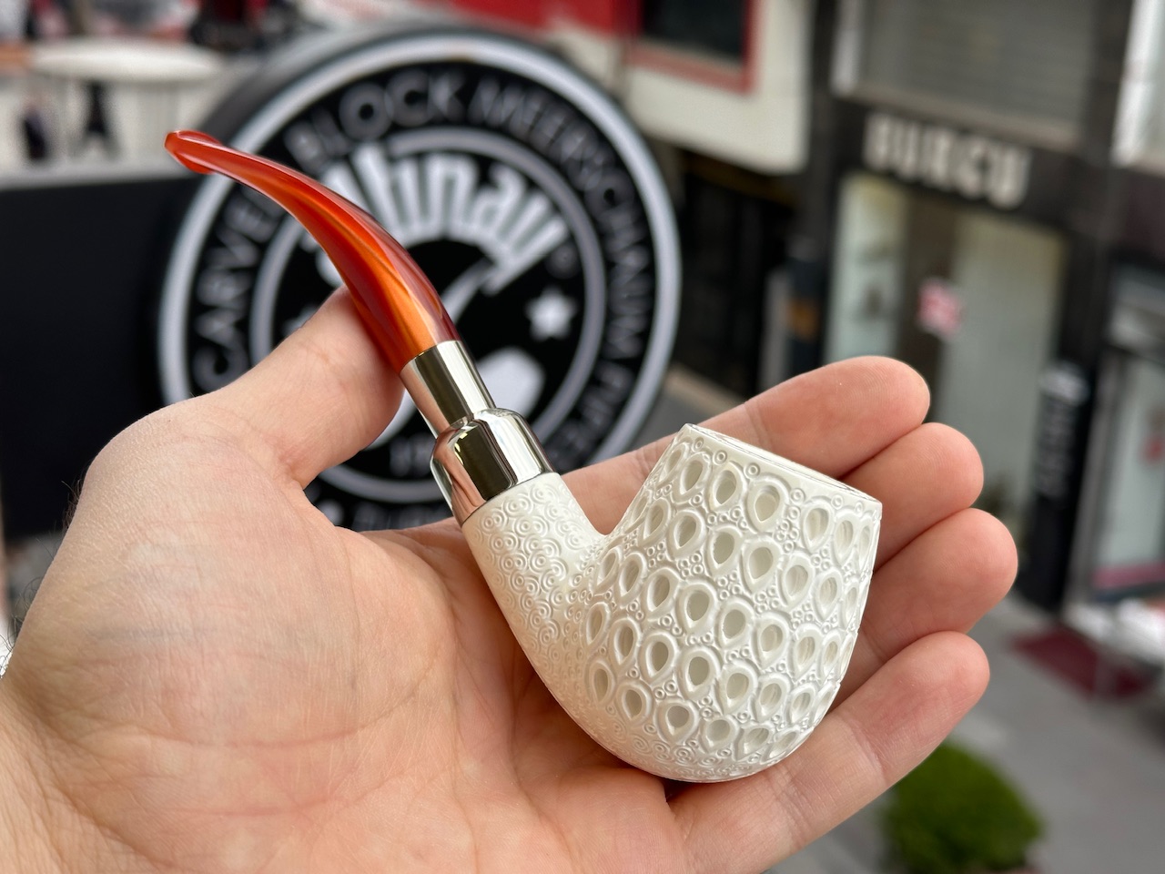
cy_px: 437
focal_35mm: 48
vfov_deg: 30.3
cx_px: 582
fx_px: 1615
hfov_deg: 39.7
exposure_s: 1/384
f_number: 1.78
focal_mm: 6.86
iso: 64
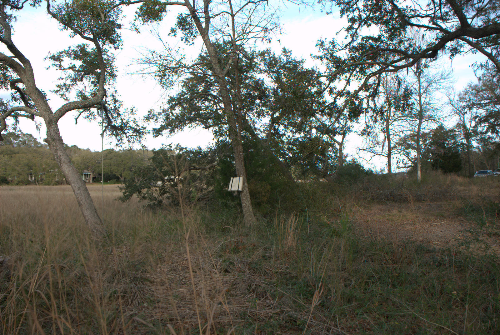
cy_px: 168
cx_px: 250
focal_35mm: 27
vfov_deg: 48.1
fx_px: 376
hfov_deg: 67.3
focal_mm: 18
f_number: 5.6
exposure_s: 1/125
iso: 140
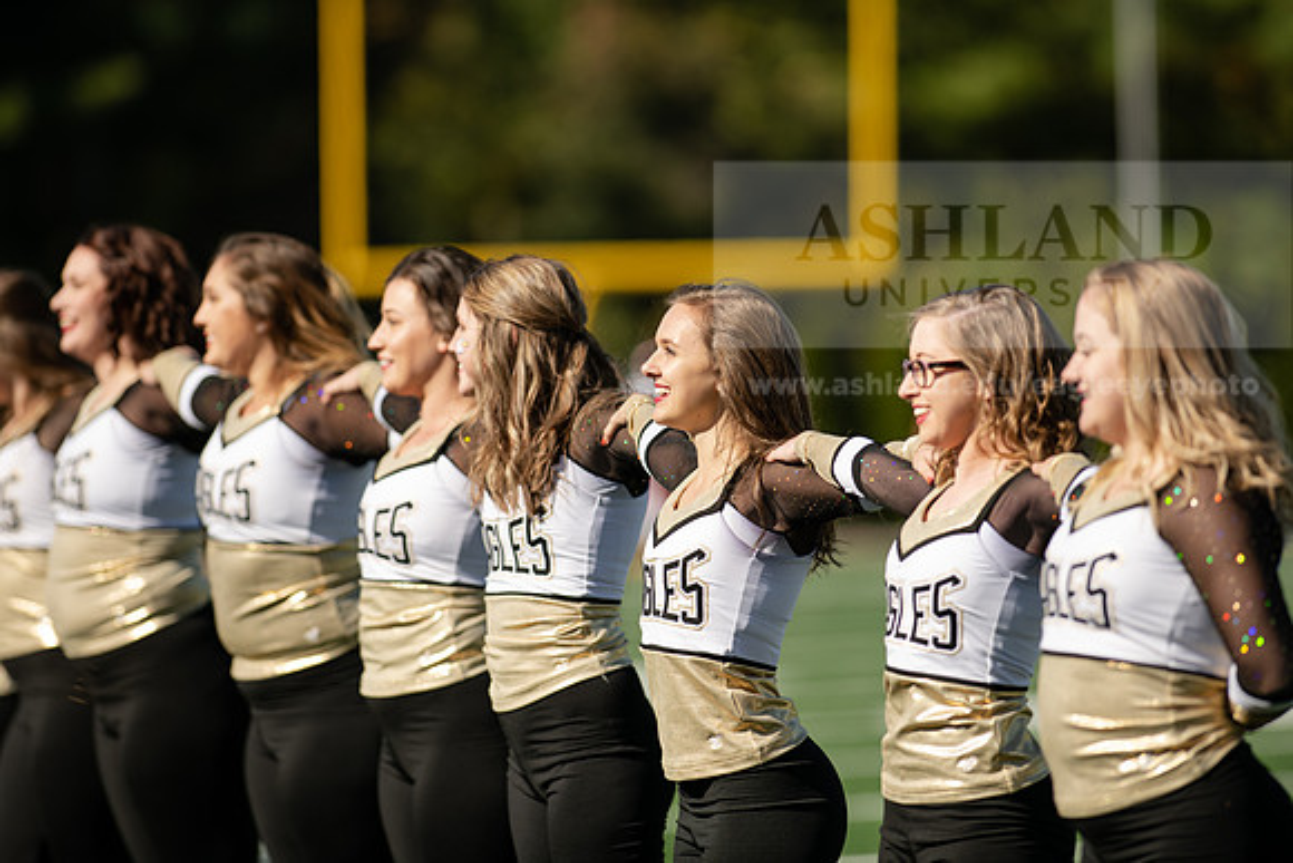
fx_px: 10777
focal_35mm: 300
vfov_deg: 4.6
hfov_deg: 6.9
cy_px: 432
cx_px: 646
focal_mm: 300
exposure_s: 1/1600
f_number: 3.5
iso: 125
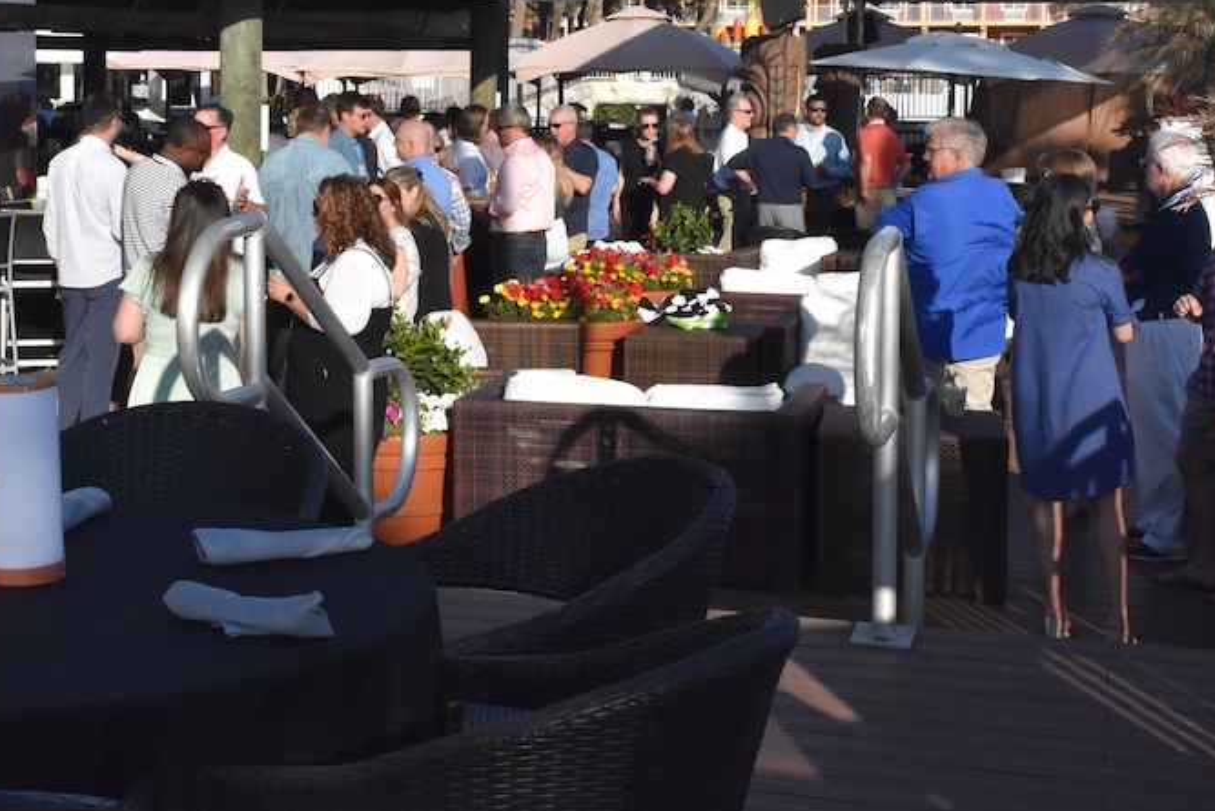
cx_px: 481
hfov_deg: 32.9
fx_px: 2051
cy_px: 221
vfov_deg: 22.2
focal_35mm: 61
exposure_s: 1/1000
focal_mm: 27
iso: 1600
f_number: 16
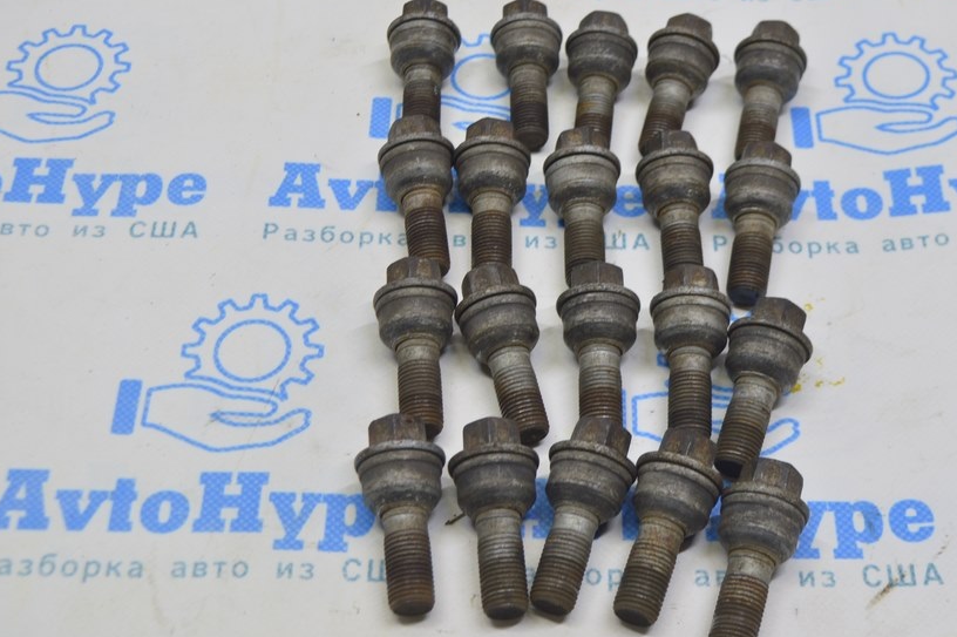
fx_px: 1700
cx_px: 544
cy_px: 315
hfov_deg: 31.4
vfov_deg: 21.2
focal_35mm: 64
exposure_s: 1/25
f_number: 5.6
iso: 400
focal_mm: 34
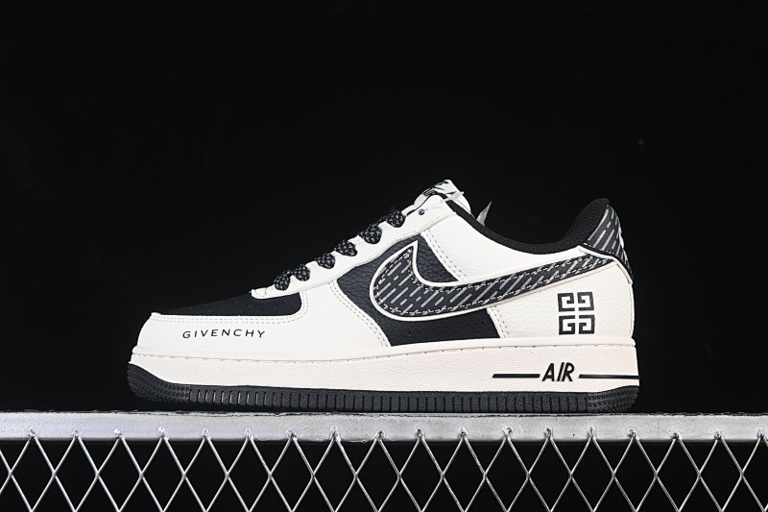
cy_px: 256
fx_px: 1600
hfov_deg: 27.0
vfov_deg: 18.2
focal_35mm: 75
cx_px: 384
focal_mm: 50
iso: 160
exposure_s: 1/80
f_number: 7.1
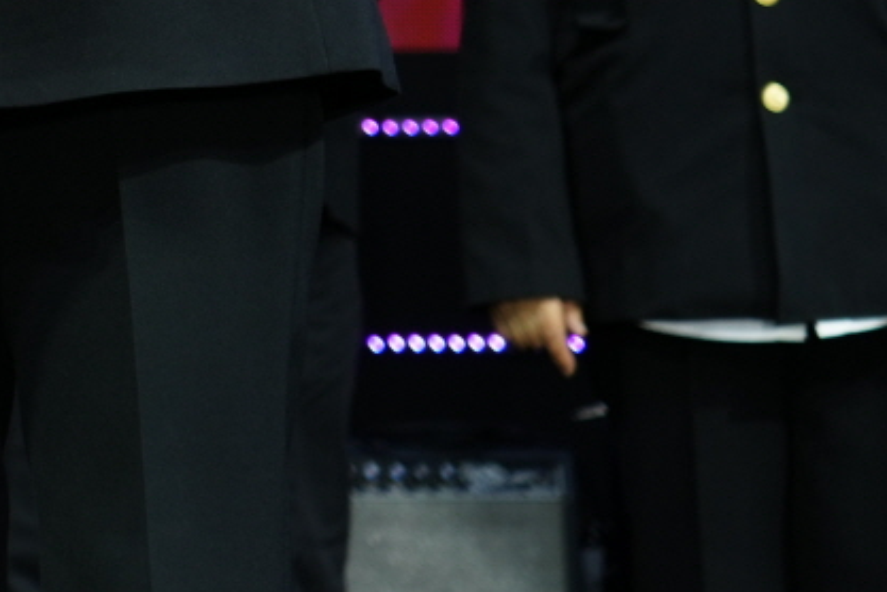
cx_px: -830
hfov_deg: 8.0
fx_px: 6061
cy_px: -577
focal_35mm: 246
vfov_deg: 5.5
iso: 250
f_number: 4
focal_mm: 57
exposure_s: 1/200
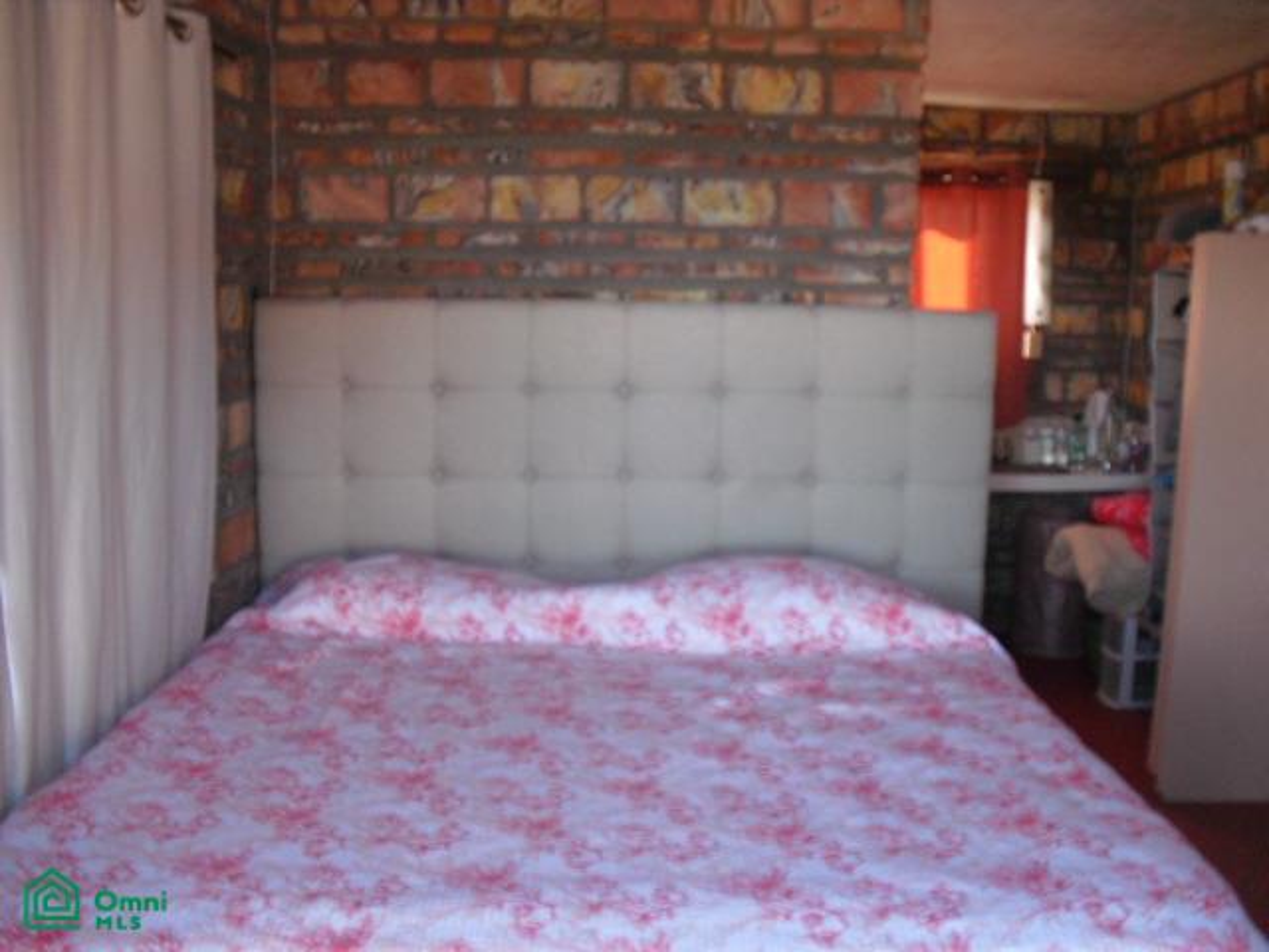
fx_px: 1320
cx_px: 634
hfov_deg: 51.4
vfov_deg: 39.7
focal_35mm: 36
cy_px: 476
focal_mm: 6.3
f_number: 3.1
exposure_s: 1/80
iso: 400
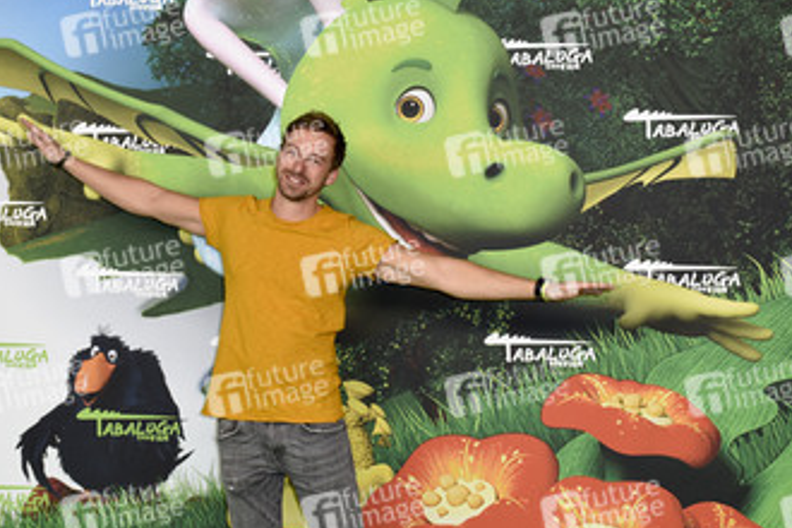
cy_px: 209
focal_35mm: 72
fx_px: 1577
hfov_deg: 28.1
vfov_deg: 19.0
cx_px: 299
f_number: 5.6
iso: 500
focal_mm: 35
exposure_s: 1/125
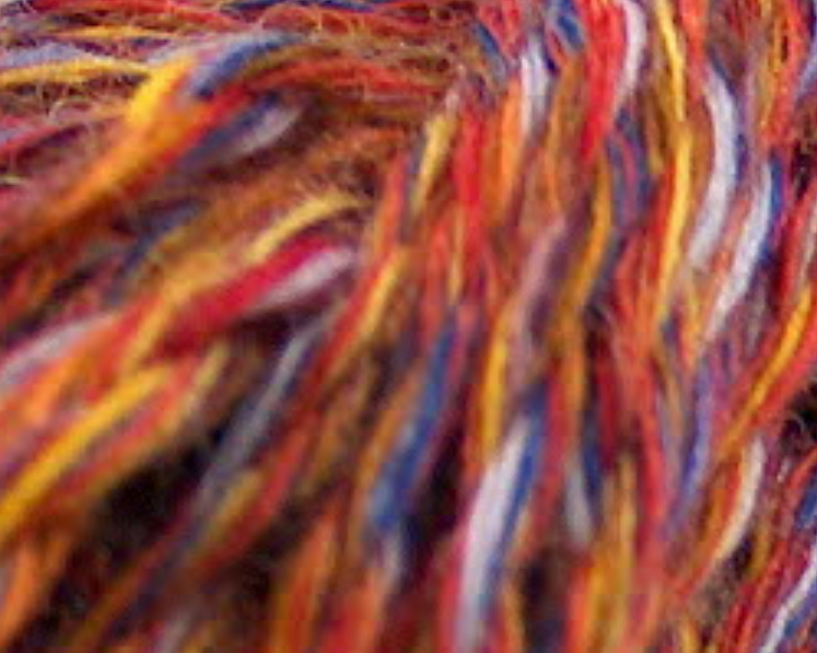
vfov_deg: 4.2
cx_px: -492
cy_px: 1355
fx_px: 8846
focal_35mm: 366
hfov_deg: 5.2
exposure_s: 1/4.37
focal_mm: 14.73
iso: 100
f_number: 2.9
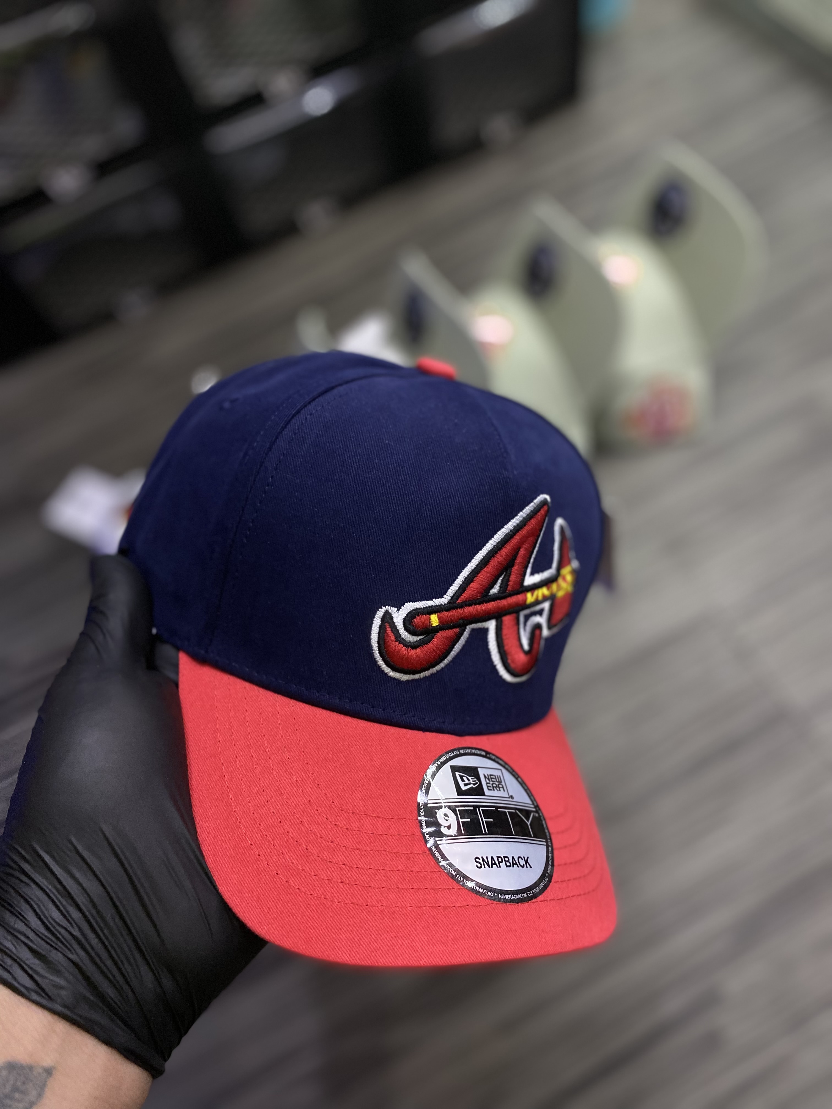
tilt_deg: -57.2
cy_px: 554
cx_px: 416
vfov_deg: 67.3
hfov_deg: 53.1
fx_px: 833
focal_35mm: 26
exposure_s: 1/60
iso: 250
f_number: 1.8
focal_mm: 4.25
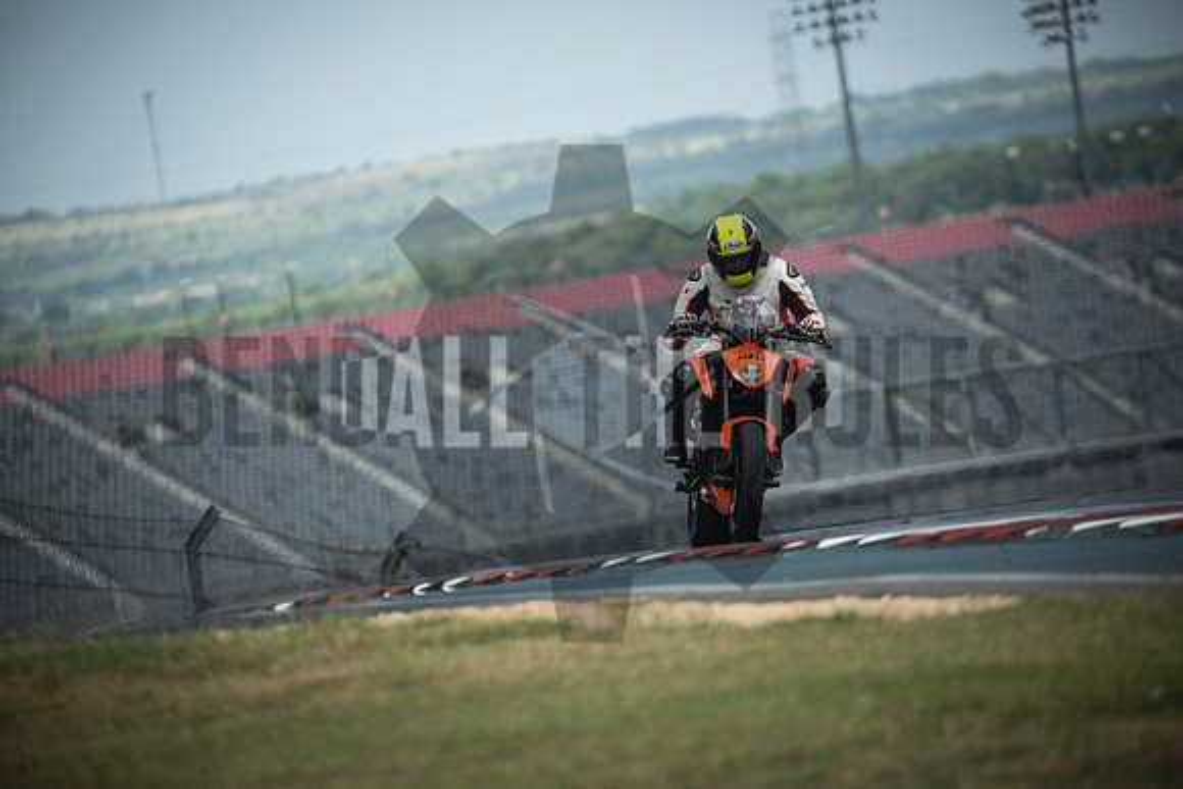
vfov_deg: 2.3
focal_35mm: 600
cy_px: 394
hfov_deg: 3.4
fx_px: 19720
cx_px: 592
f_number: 5.6
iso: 1600
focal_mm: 400
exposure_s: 1/2500
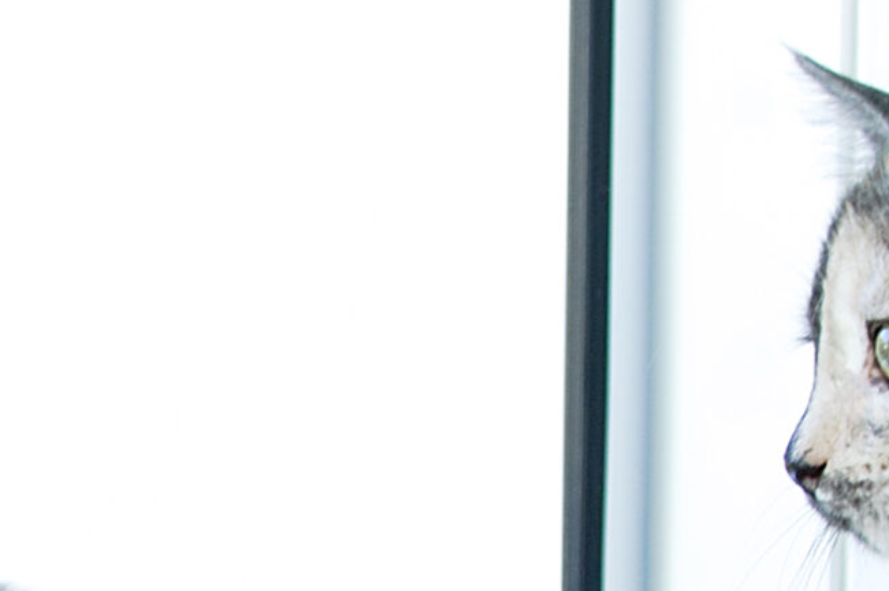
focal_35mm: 260
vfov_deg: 5.2
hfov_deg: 7.9
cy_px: 915
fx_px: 6414
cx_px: 22
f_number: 5.6
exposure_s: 1/125
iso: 200
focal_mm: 44
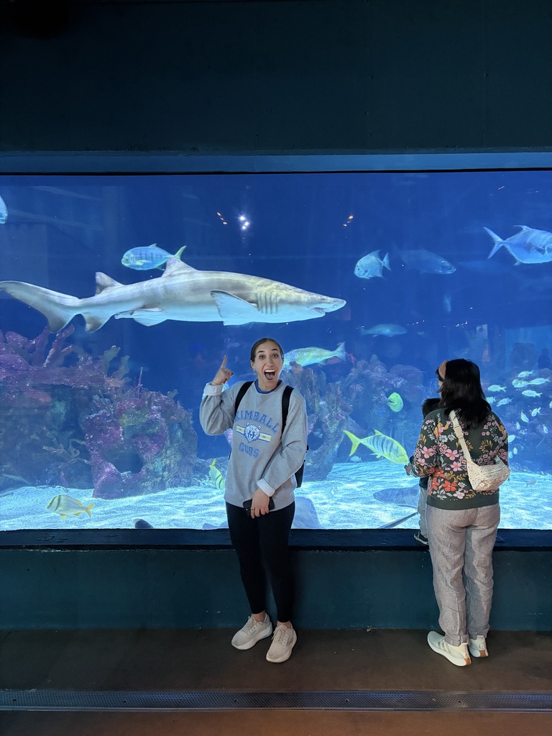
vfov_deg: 67.3
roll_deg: +0.1
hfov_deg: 53.1
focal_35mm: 26
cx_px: 276
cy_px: 368
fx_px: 553
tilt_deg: -1.4
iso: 640
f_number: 1.6
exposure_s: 1/30
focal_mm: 5.96
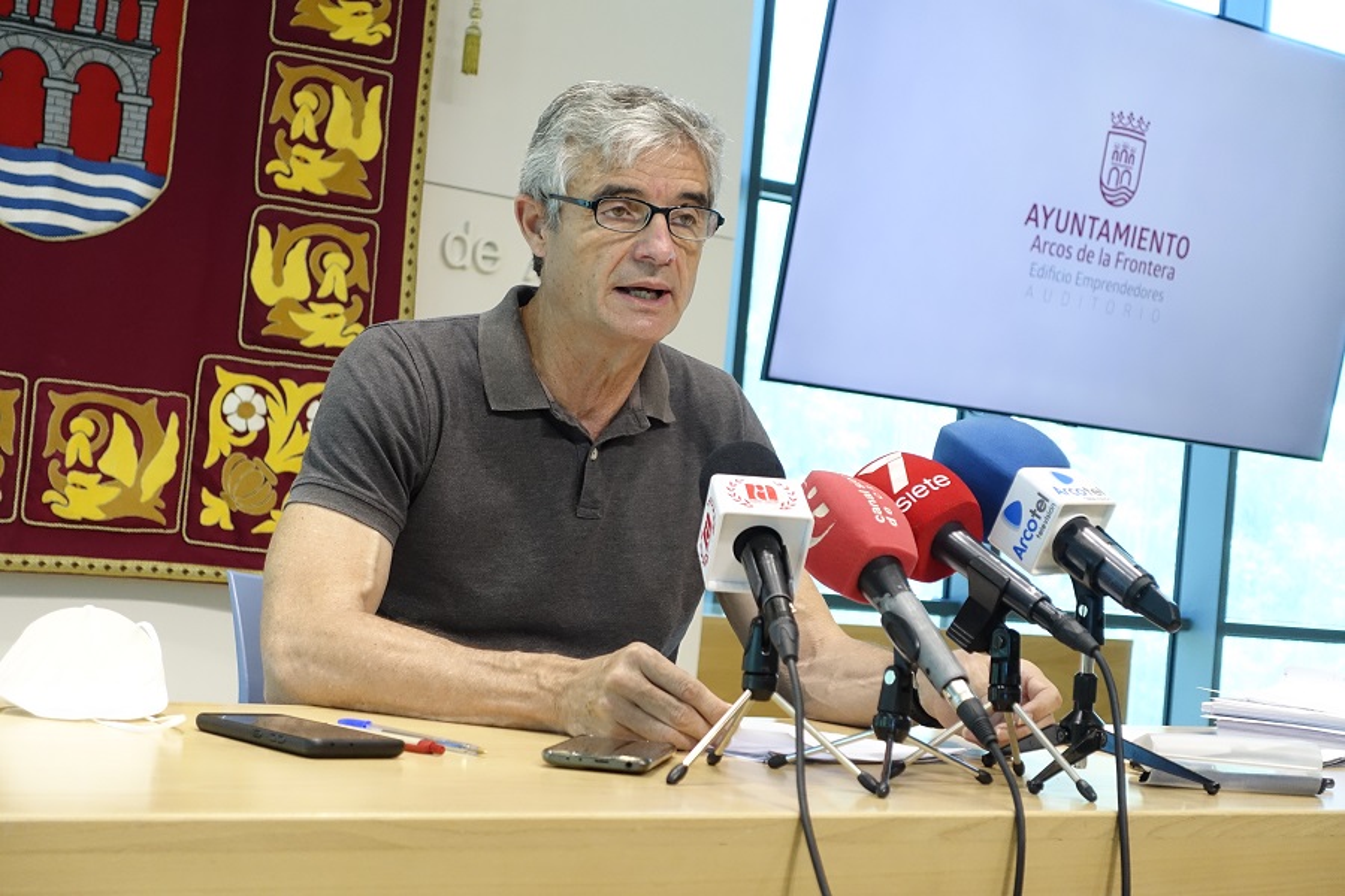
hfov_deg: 34.5
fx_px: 2167
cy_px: 448
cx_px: 672
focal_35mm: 58
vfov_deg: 23.4
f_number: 2.8
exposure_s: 1/160
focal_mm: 21.39
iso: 1000
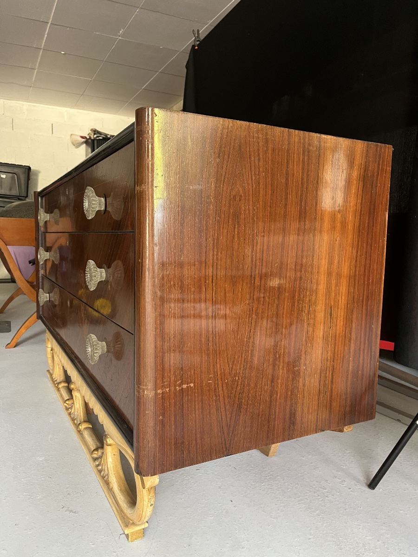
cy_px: 278
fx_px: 419
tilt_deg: -5.9
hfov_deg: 53.1
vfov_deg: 67.3
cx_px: 209
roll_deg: -0.9
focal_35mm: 26
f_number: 1.6
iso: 320
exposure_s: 1/60
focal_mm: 5.1
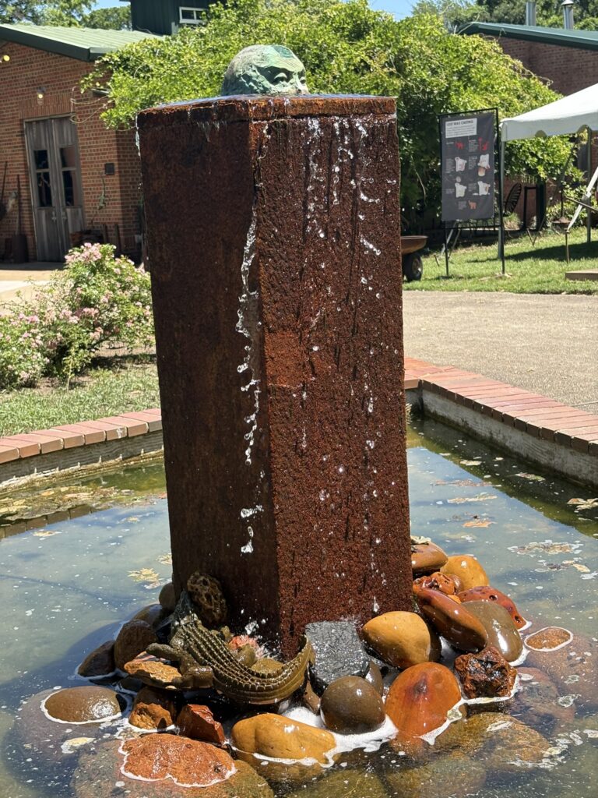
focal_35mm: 52
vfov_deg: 36.8
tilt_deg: -9.3
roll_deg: +3.9
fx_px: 1198
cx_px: 299
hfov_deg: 28.0
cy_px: 399
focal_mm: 5.96
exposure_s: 1/1002
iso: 40
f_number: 1.6
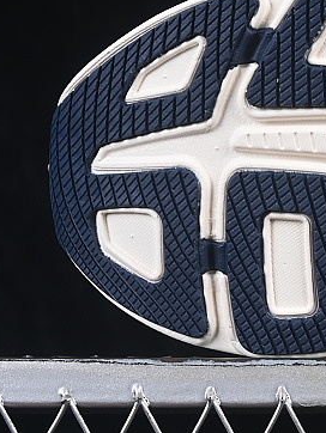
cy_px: 91
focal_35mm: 215
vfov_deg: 9.2
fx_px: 2697
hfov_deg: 6.8
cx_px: 517
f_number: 8
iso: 160
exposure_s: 1/80
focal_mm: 50
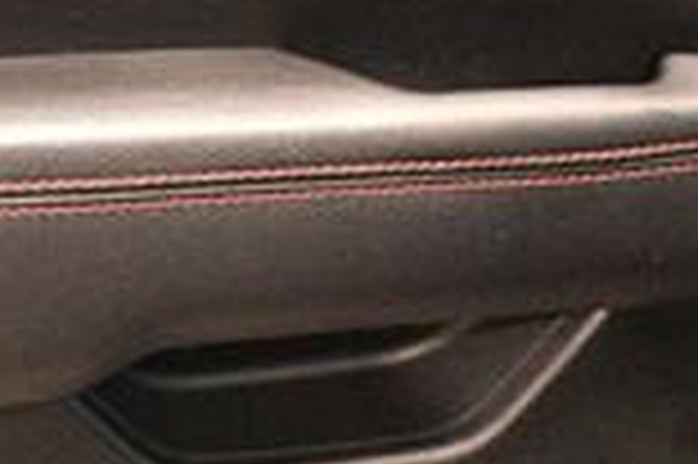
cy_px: 243
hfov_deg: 13.8
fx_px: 2886
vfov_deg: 9.2
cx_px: 311
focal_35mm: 149
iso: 6400
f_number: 3.8
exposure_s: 1/60
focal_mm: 24
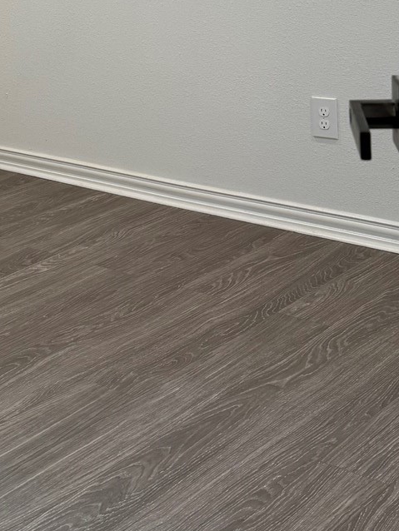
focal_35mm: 77
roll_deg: +1.4
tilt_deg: -6.3
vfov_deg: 24.2
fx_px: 1183
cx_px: 39
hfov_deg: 18.8
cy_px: -4
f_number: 1.78
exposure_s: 1/120
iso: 125
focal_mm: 6.76
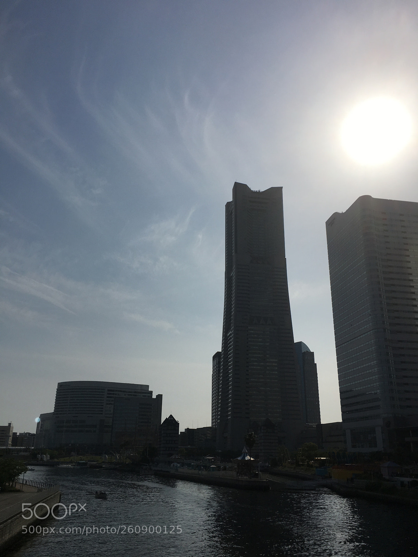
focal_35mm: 29
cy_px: 278
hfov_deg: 48.2
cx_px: 209
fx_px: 467
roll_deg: -0.7
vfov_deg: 61.7
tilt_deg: +19.9
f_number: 2.2
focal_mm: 4.15
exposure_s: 1/10989
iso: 25
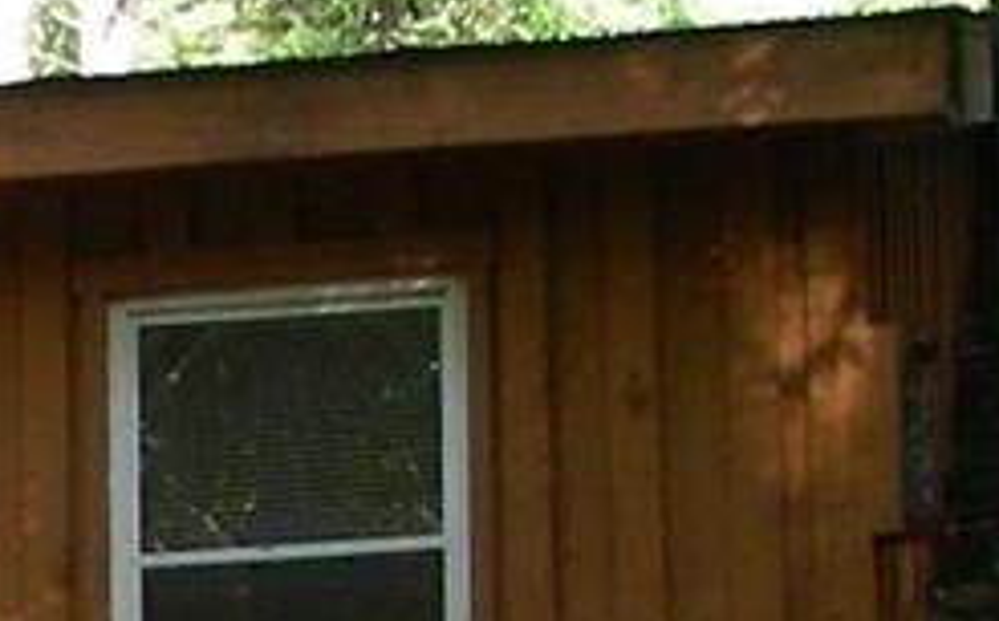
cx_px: -500
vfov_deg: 5.2
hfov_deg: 8.4
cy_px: 1518
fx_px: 6688
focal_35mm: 246
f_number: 3.5
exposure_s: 1/48.4
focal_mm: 6.3
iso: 50
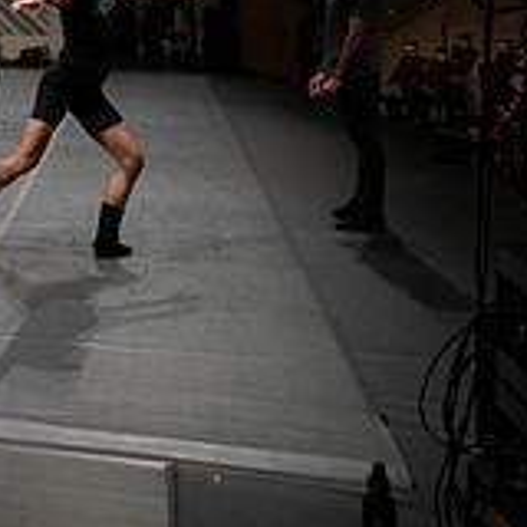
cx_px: -395
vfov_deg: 22.0
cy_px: -64
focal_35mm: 74
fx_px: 1275
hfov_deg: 18.7
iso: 3200
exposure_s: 1/400
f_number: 4
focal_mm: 24
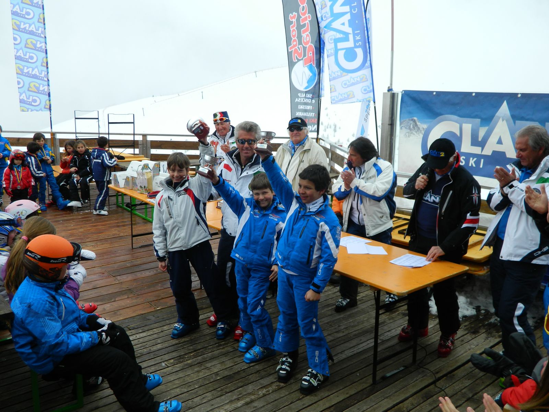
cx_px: 274
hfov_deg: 58.4
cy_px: 206
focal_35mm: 31
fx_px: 492
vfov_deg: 45.4
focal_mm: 5.6
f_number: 3.2
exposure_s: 1/800
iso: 80
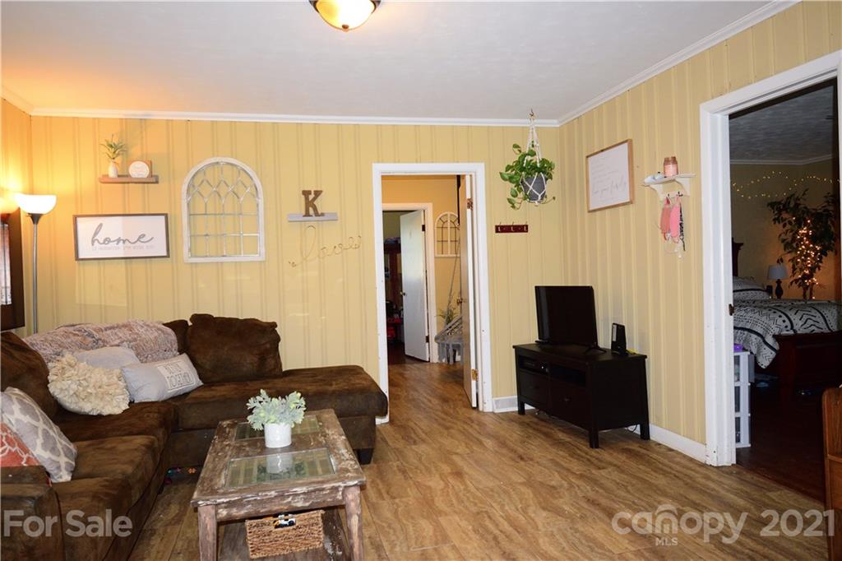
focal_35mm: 26
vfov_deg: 50.4
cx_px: 421
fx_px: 596
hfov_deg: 70.5
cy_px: 280
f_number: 5.3
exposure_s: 1/40
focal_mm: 17
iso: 400
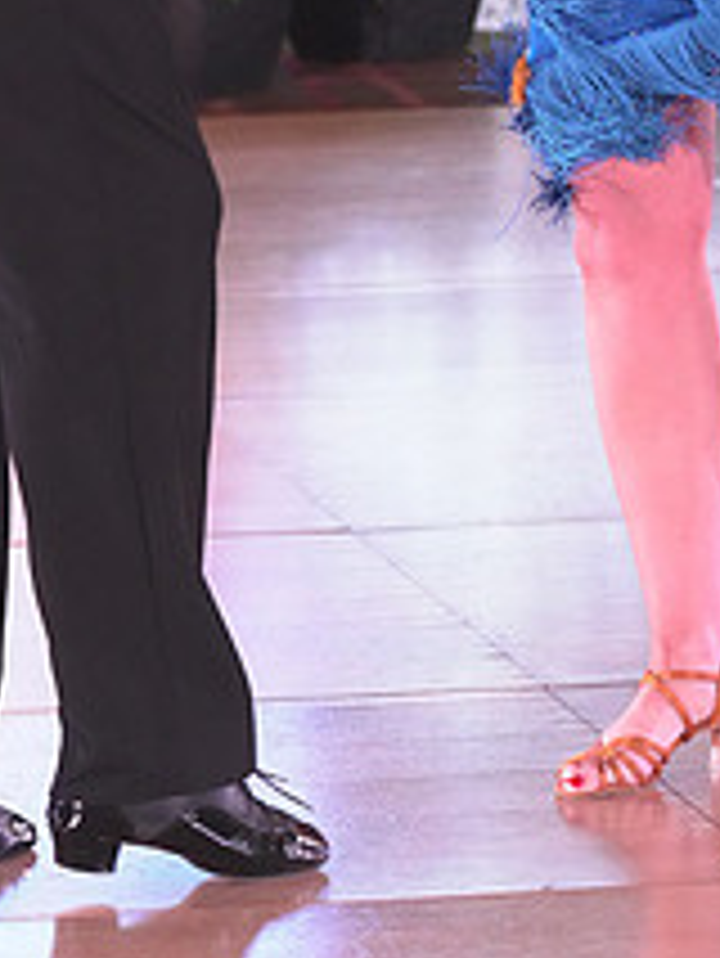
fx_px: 7896
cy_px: -157
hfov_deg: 5.2
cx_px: 502
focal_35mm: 285
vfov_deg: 6.9
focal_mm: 109
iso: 5000
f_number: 5
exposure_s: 1/320
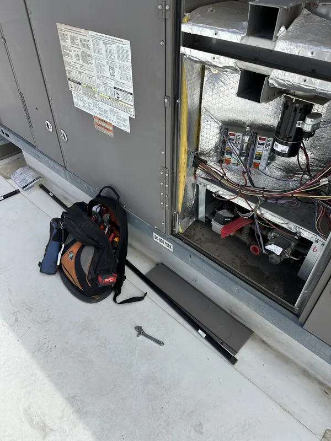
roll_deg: -0.5
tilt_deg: -41.9
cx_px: 166
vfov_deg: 71.6
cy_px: 220
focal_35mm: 24
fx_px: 306
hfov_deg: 56.8
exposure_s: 1/3155
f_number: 1.78
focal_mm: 6.86
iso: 80
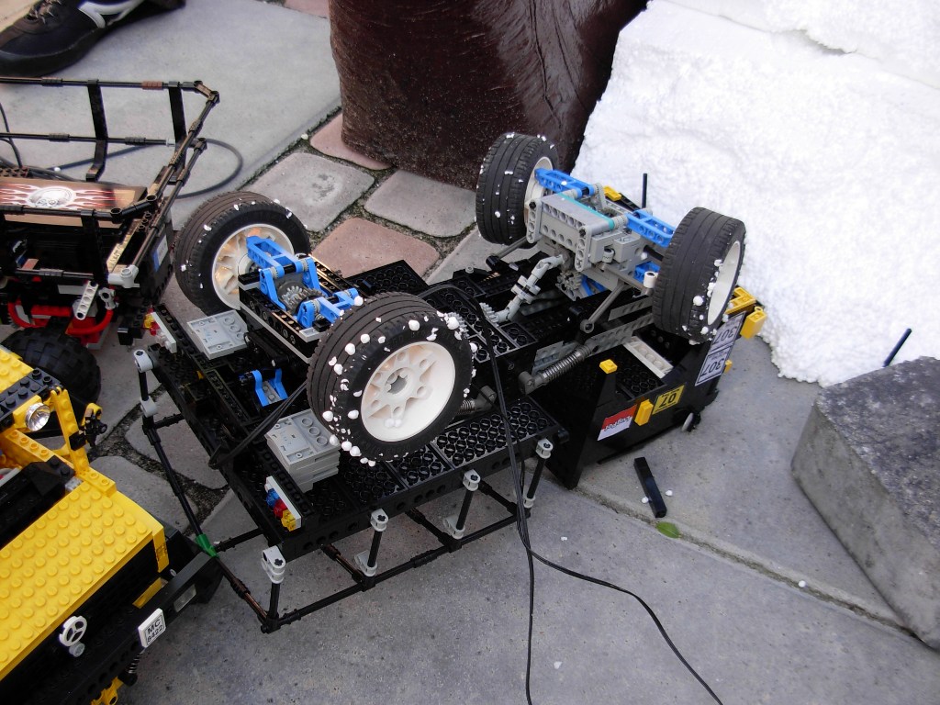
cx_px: 470
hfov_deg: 49.0
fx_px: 1032
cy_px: 352
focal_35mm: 38
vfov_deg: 37.7
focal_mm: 6.3
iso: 79
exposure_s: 1/166
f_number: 2.9
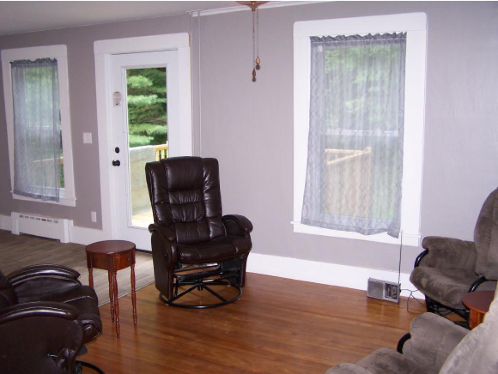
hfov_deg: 49.0
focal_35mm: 38
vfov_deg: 37.8
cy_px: 187
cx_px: 249
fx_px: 547
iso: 140
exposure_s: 1/60
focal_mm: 6.3
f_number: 2.8
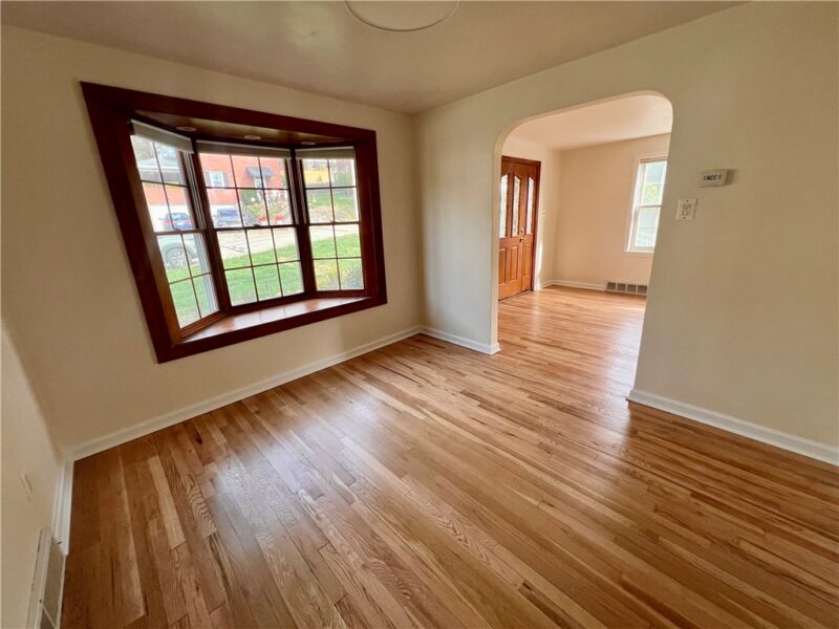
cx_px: 420
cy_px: 314
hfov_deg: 106.2
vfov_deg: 89.9
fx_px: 315
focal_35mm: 13
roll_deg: +2.3
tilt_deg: -16.5
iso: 64
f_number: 1.8
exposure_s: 1/99
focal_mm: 1.57
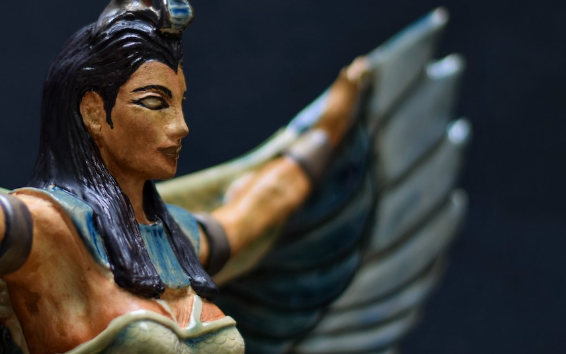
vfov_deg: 9.8
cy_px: 121
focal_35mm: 134
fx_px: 2067
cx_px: 151
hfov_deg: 15.5
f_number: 1.8
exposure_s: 1/30
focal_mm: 50
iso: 100
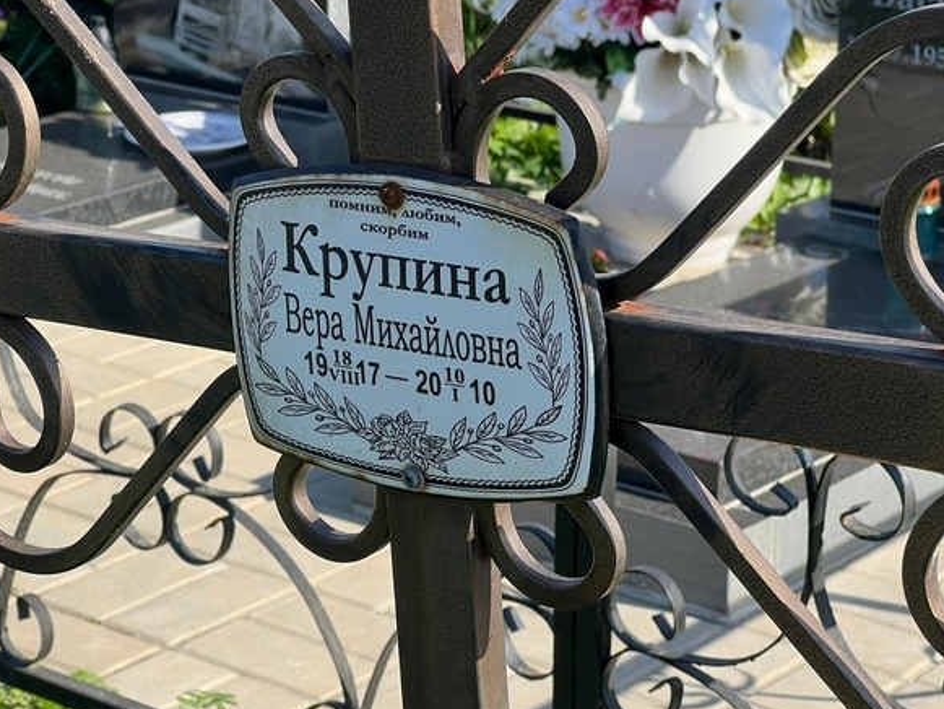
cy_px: 293
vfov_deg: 14.0
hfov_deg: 18.5
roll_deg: -0.5
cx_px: 400
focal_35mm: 106
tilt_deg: -17.4
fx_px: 2891
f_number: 2.8
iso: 32
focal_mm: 9
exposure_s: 1/391
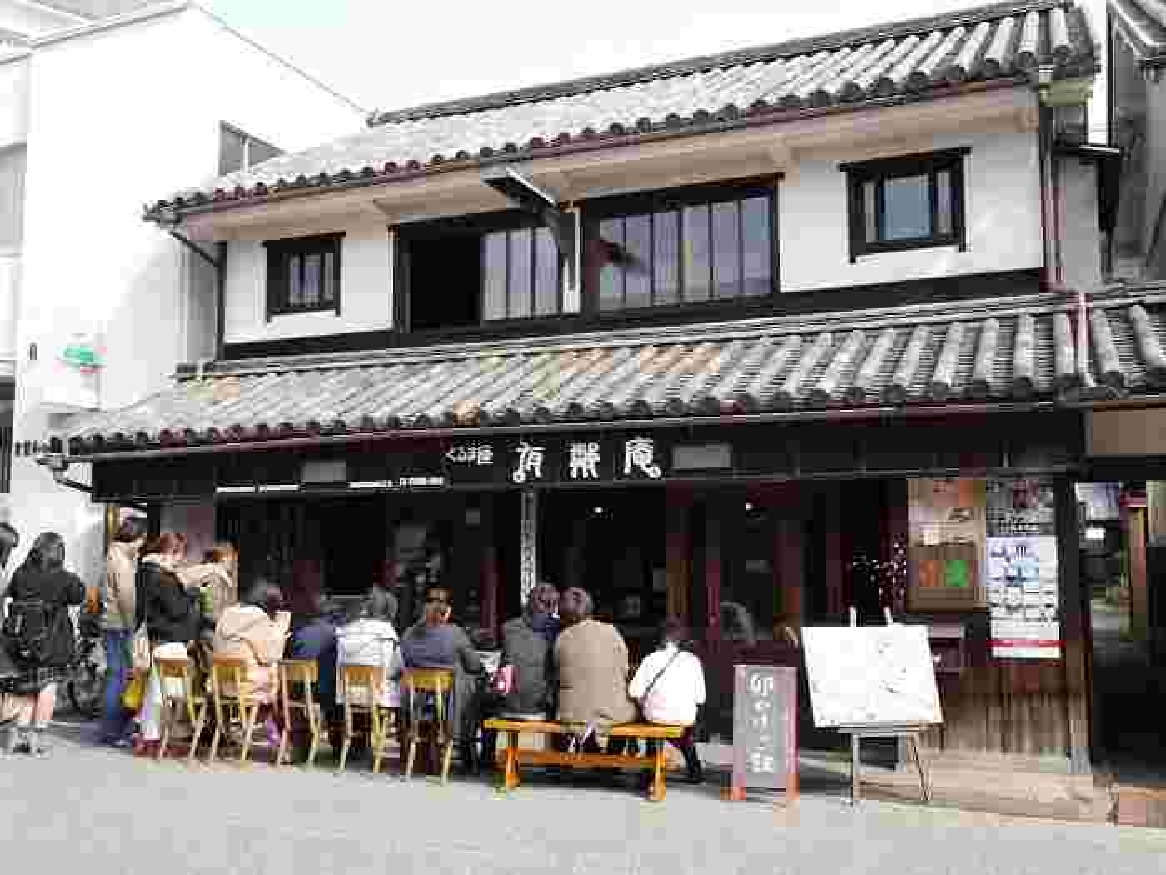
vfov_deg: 41.8
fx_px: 1145
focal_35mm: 34
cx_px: 583
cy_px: 438
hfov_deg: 54.0
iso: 160
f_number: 6.3
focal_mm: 17
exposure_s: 1/200
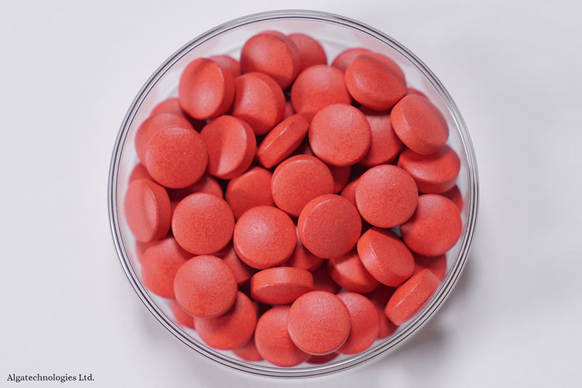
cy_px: 194
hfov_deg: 28.8
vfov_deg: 19.5
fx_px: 1132
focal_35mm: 70
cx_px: 291
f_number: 4
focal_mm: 70
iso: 320
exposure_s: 1/320
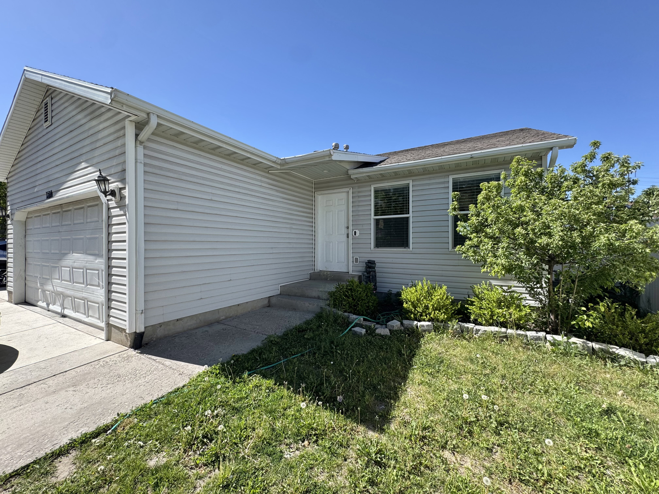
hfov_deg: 102.1
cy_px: 247
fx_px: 267
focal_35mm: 14
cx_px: 330
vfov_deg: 85.7
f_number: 2.2
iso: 40
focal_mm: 2.22
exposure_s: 1/707
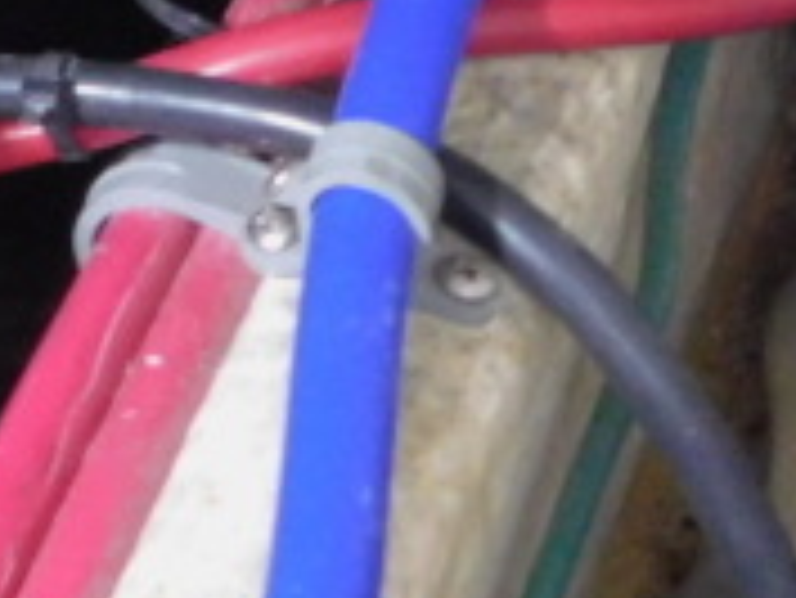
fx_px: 3751
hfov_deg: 11.0
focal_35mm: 163
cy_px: -576
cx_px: -778
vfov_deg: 8.7
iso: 800
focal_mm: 6.3
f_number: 3.5
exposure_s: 1/5
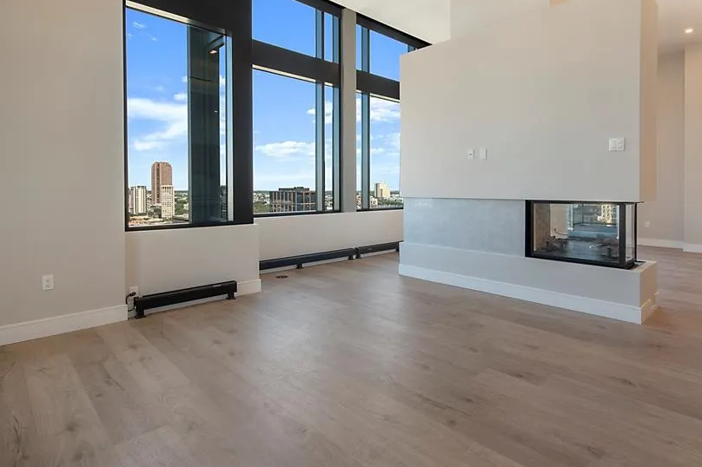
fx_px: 370
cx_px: 374
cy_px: 191
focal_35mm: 19
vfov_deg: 64.0
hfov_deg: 86.8
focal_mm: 10
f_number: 8
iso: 100
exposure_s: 1/30
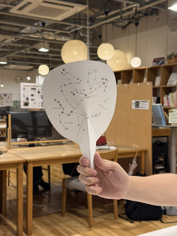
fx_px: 327
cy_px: 118
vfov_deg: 39.7
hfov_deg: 30.3
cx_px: 88
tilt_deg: -2.0
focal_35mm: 48
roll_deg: -0.9
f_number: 1.78
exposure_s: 1/120
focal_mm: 6.76
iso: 125
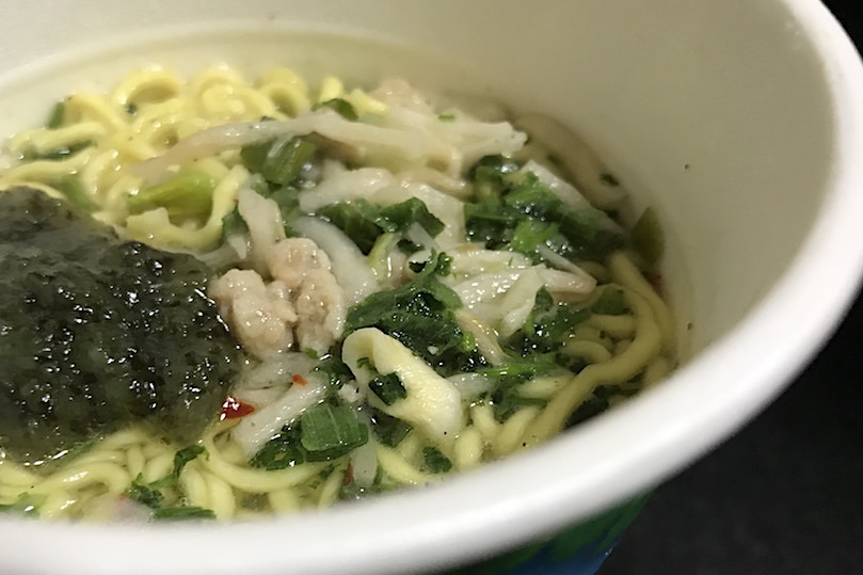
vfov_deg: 36.4
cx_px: 354
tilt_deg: -48.4
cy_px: 387
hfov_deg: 52.8
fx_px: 863
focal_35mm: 36
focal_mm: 3.99
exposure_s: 1/15
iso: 64
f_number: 1.8
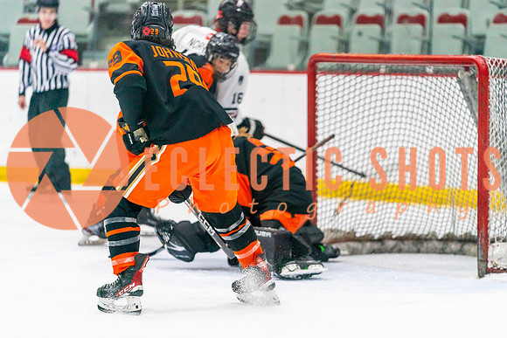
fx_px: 3039
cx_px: 267
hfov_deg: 9.5
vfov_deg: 6.4
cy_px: 178
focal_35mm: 216
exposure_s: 1/1250
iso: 3200
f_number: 2.8
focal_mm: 200
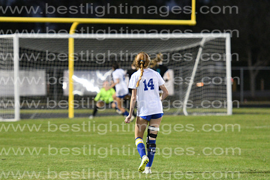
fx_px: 2023
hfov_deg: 7.6
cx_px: 118
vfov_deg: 5.1
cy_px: 92
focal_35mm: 270
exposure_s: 1/800
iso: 7200
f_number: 2.8
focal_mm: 155
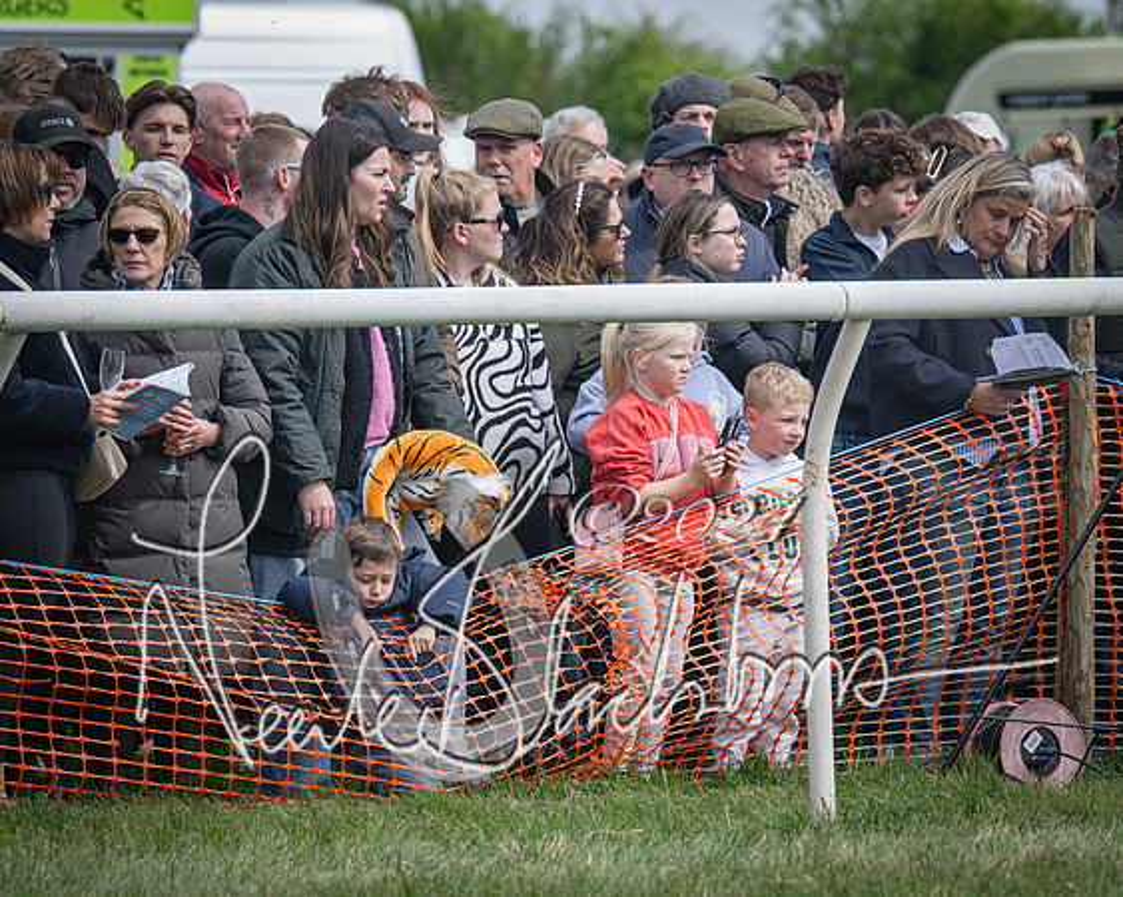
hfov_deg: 5.3
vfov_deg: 4.2
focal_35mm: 364
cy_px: 497
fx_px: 12110
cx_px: 598
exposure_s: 1/800
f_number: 5
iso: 200
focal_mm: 195
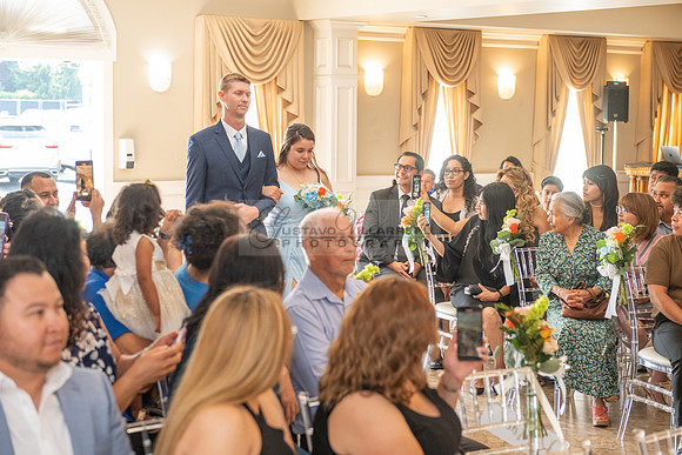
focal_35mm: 70
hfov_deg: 28.8
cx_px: 341
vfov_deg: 19.5
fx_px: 1326
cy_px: 228
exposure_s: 1/200
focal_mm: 70
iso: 1250
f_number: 4.5
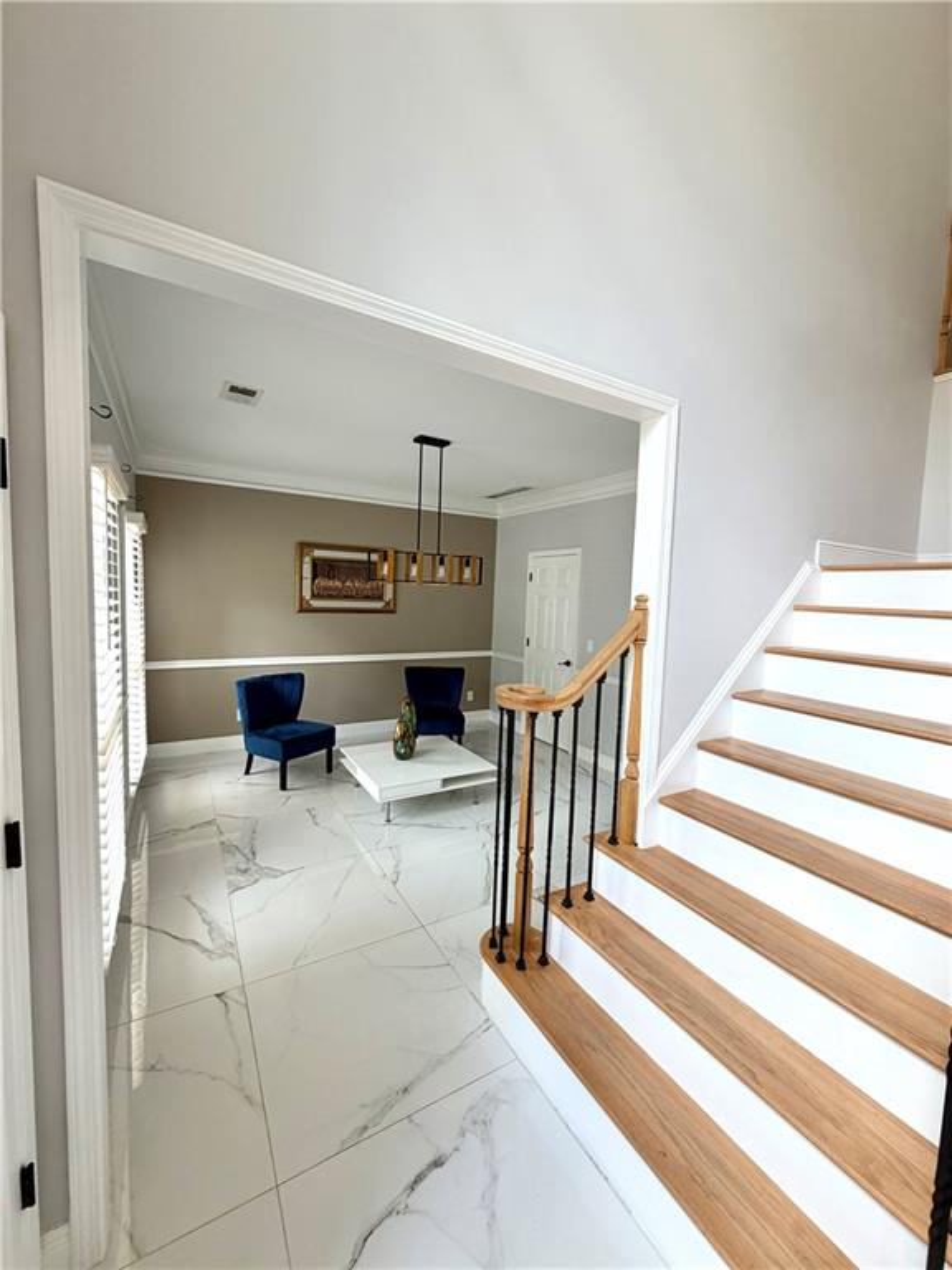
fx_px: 513
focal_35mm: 14
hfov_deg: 85.7
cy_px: 635
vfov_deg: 102.1
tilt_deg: -4.3
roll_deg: -3.1
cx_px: 476
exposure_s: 1/121
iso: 100
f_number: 2.2
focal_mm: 2.22
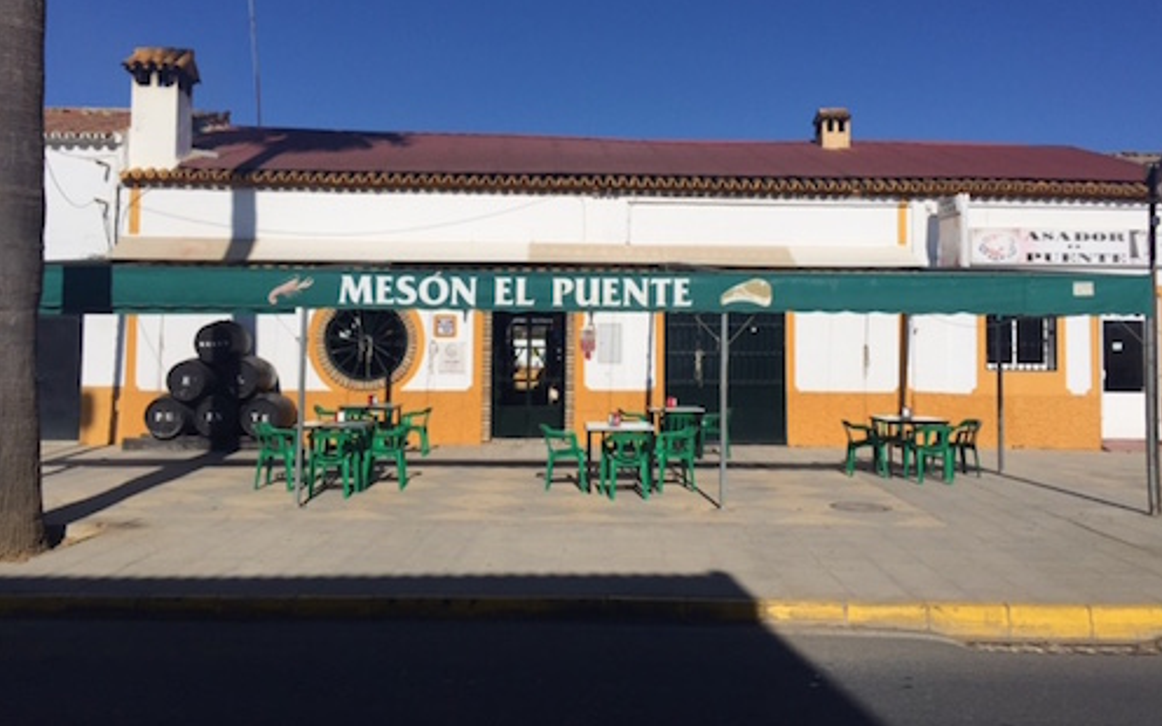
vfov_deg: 40.5
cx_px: 583
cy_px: 313
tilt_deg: +3.7
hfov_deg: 61.2
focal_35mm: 31
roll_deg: -0.8
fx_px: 982
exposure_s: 1/6623
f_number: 2.2
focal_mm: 4.15
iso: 32
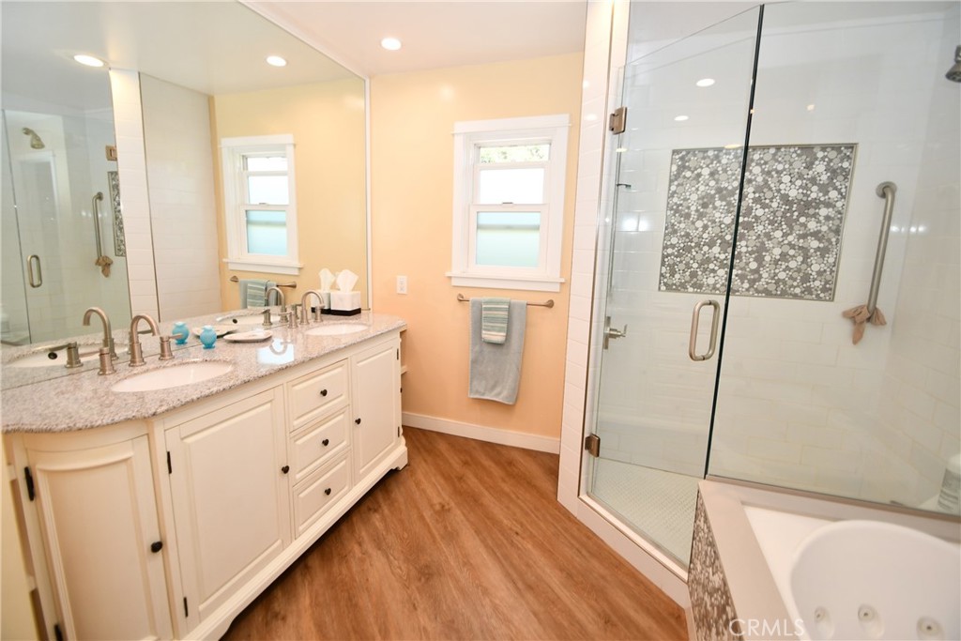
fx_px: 400
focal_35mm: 15
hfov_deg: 100.4
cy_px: 320
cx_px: 480
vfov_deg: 77.3
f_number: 4
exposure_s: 1/60
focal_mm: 10
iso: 250
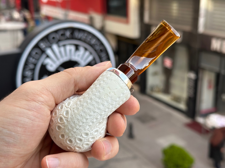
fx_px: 312
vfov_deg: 30.3
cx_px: 112
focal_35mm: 48
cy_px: 84
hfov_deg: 39.7
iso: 64
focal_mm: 6.86
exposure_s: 1/552
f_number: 1.78
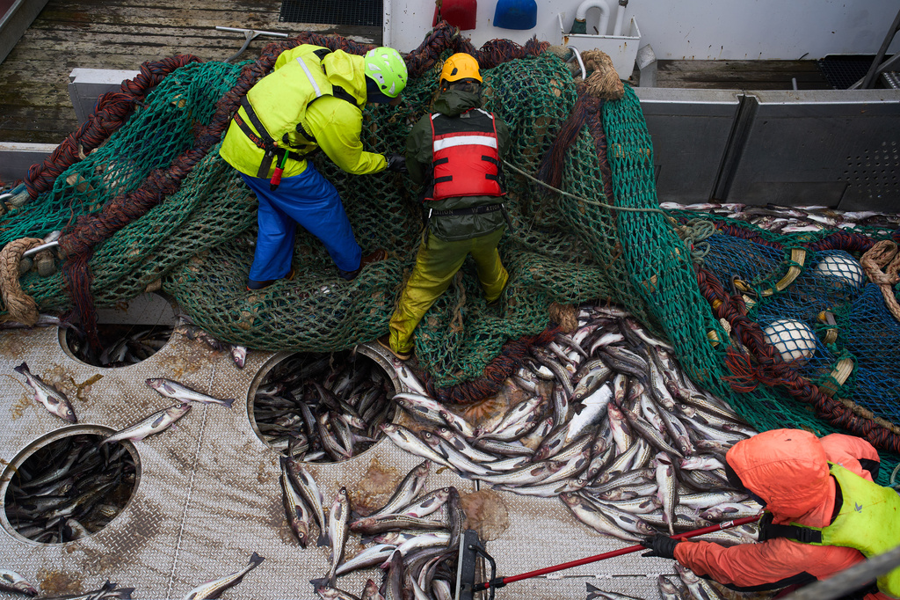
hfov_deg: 57.2
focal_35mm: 33
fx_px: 825
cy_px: 300
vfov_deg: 39.9
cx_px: 450
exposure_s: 1/1000
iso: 320
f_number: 5
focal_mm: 33
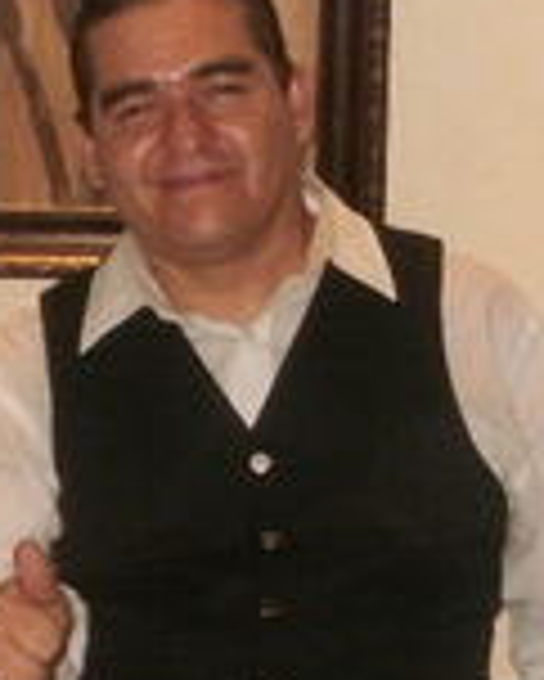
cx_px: 261
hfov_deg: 10.4
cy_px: 558
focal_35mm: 149
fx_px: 2996
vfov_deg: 12.9
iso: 160
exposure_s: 1/30
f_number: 3.5
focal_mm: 6.3
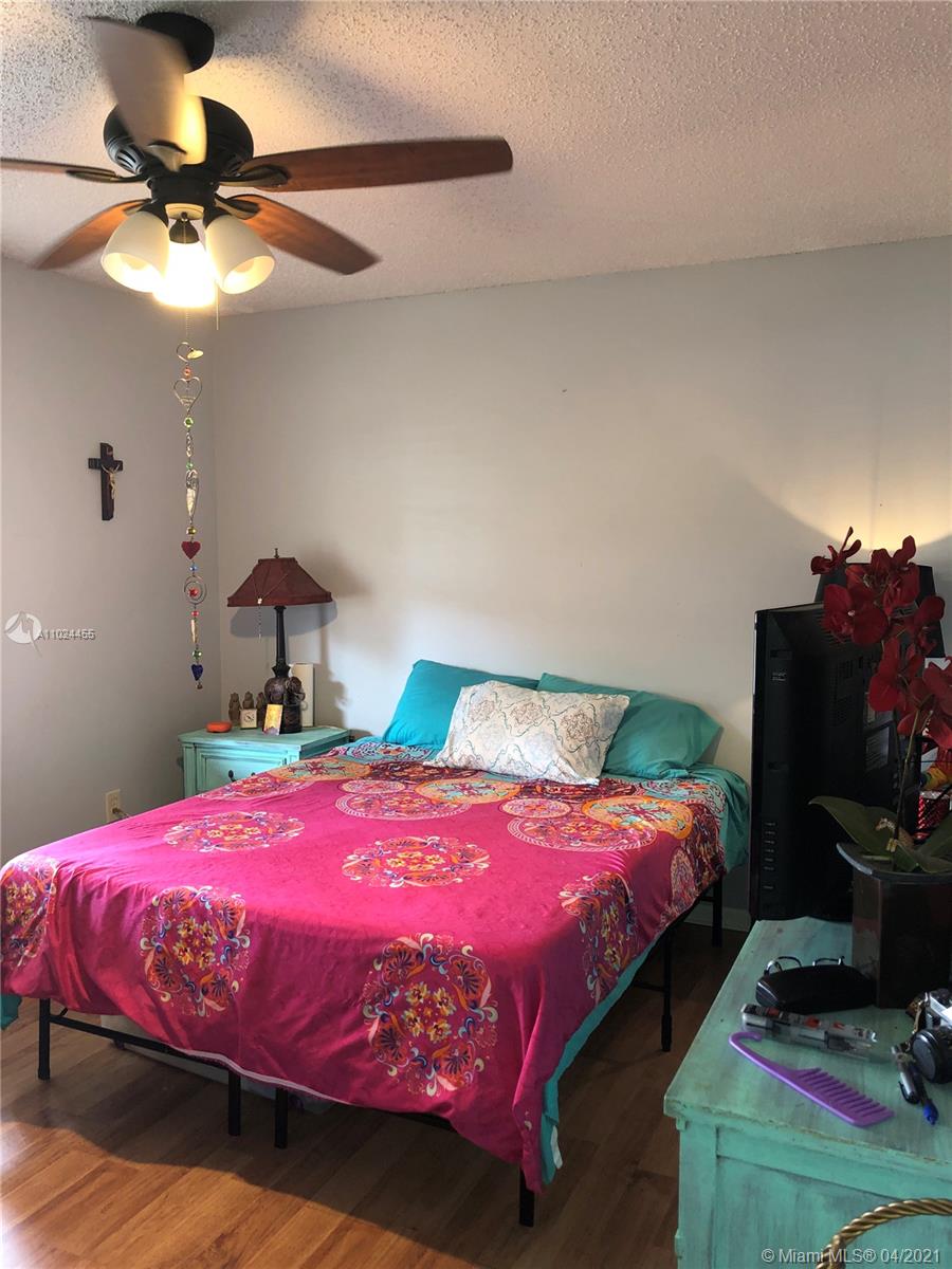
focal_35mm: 28
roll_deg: +0.4
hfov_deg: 49.7
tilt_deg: -4.0
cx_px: 476
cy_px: 634
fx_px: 1027
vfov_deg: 63.4
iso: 50
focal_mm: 4
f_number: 1.8
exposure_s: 1/15
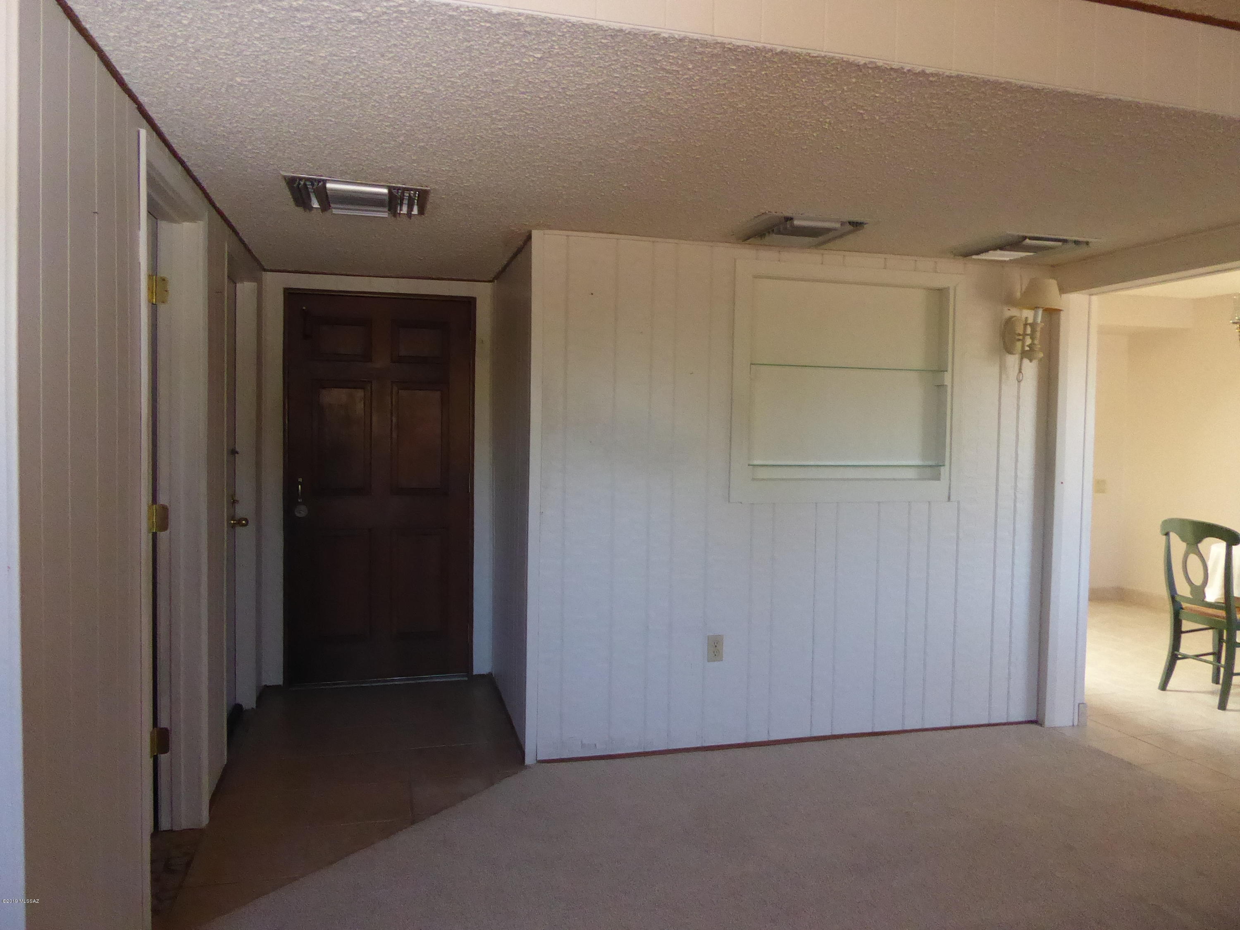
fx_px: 896
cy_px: 465
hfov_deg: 69.4
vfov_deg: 54.9
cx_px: 620
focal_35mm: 25
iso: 1000
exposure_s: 1/60
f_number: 3.3
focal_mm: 4.3
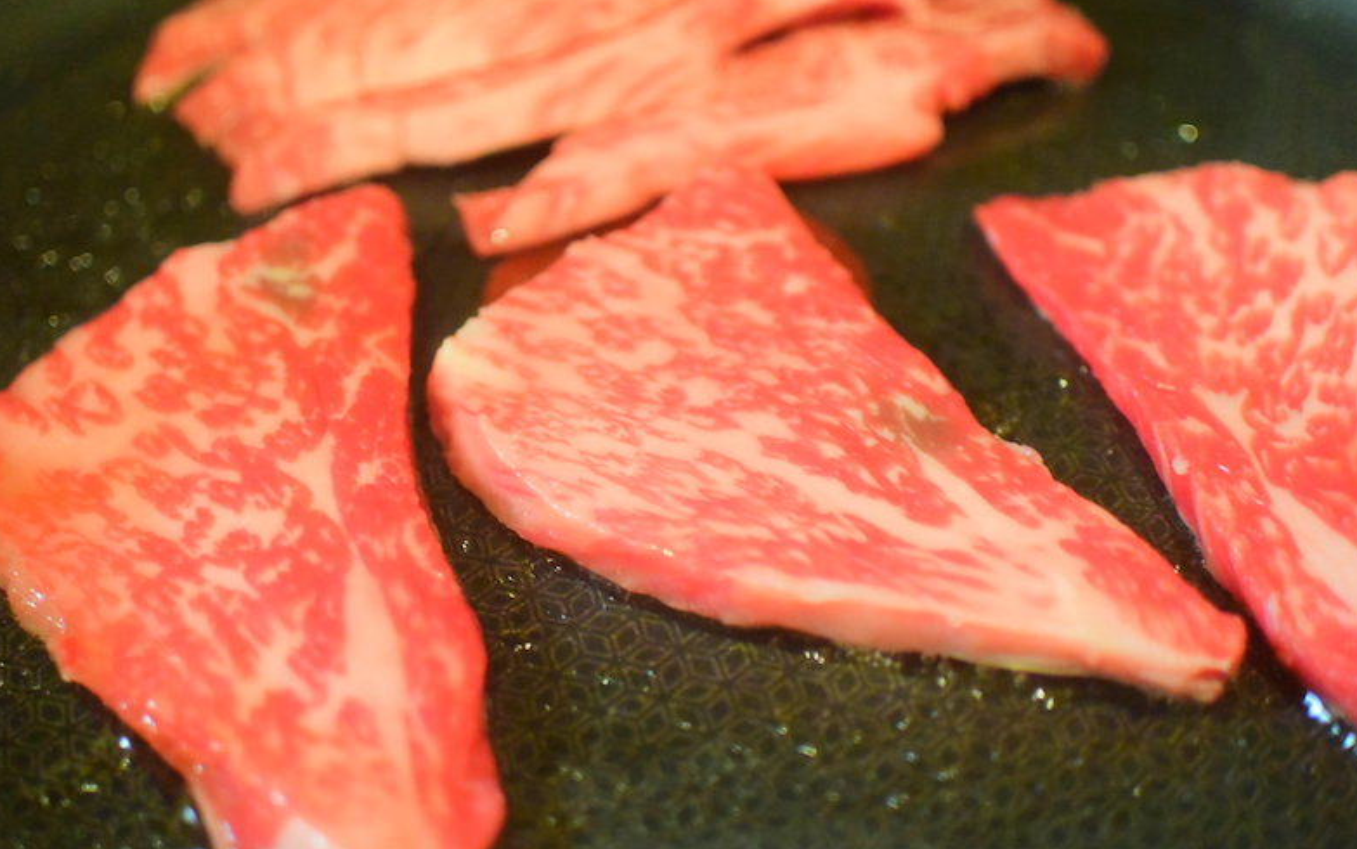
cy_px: 398
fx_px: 1887
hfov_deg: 39.6
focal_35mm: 51
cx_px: 688
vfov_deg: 25.4
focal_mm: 18.5
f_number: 1.8
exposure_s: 1/60
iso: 1250
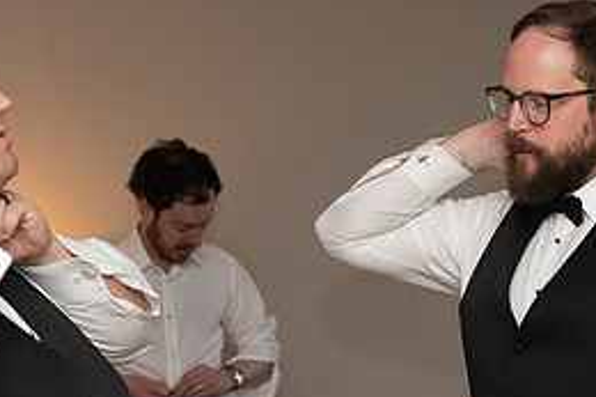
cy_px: 325
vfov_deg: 10.2
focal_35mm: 134
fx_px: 2217
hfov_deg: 15.3
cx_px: 335
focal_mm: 60
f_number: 4
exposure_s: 1/200
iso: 800
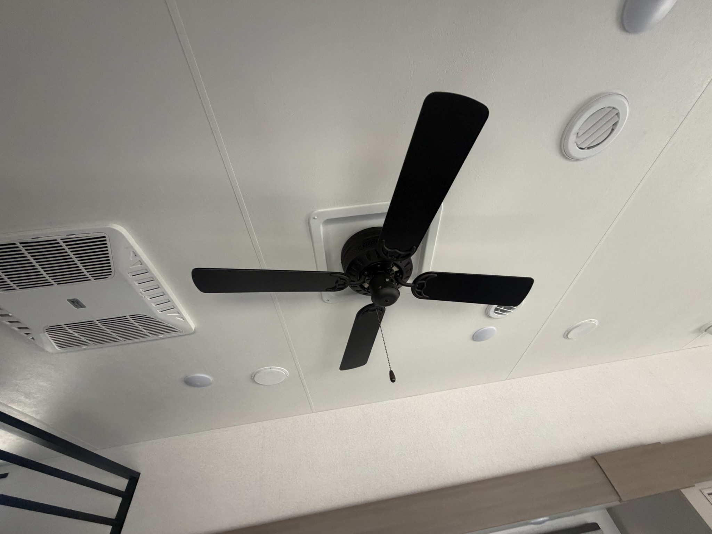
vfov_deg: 85.7
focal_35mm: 14
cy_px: 267
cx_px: 356
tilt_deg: +46.3
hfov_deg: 102.1
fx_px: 288
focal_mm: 2.22
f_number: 2.2
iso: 320
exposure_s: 1/81
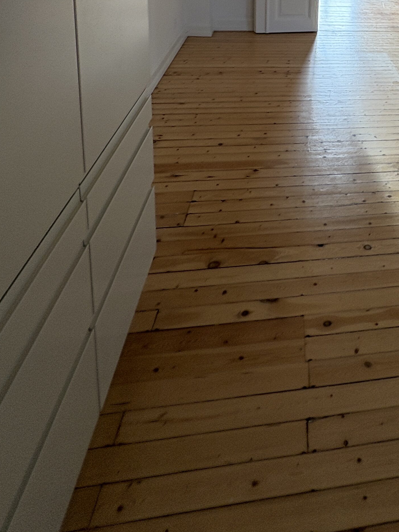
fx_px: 461
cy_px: -12
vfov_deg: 48.2
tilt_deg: -11.1
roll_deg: -6.1
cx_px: 361
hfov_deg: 42.8
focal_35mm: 30
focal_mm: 2.22
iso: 100
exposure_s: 1/127
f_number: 2.2
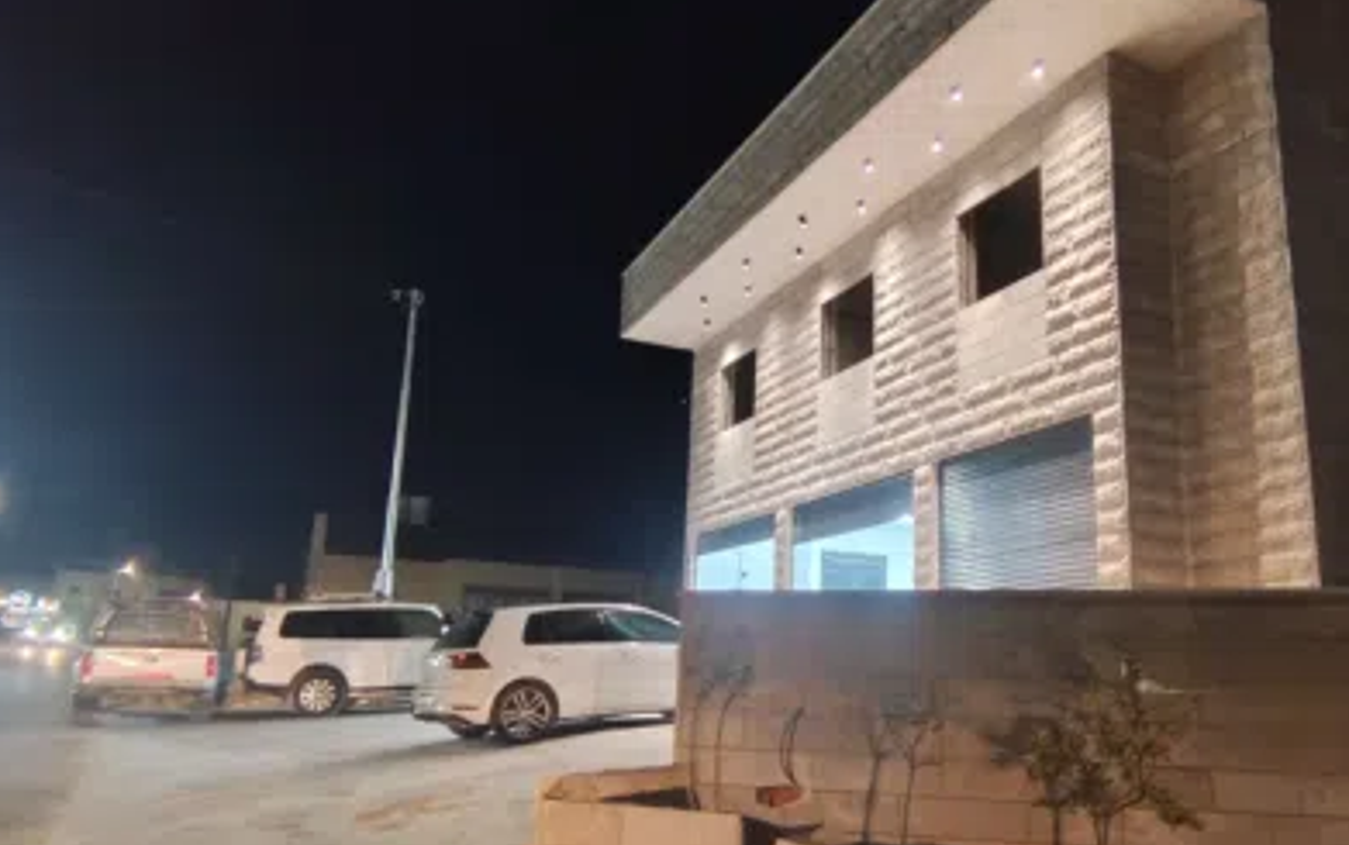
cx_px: 797
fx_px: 957
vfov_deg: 47.5
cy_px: 486
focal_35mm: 26
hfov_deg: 69.8
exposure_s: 1/20
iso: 874
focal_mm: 1.65
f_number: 2.2
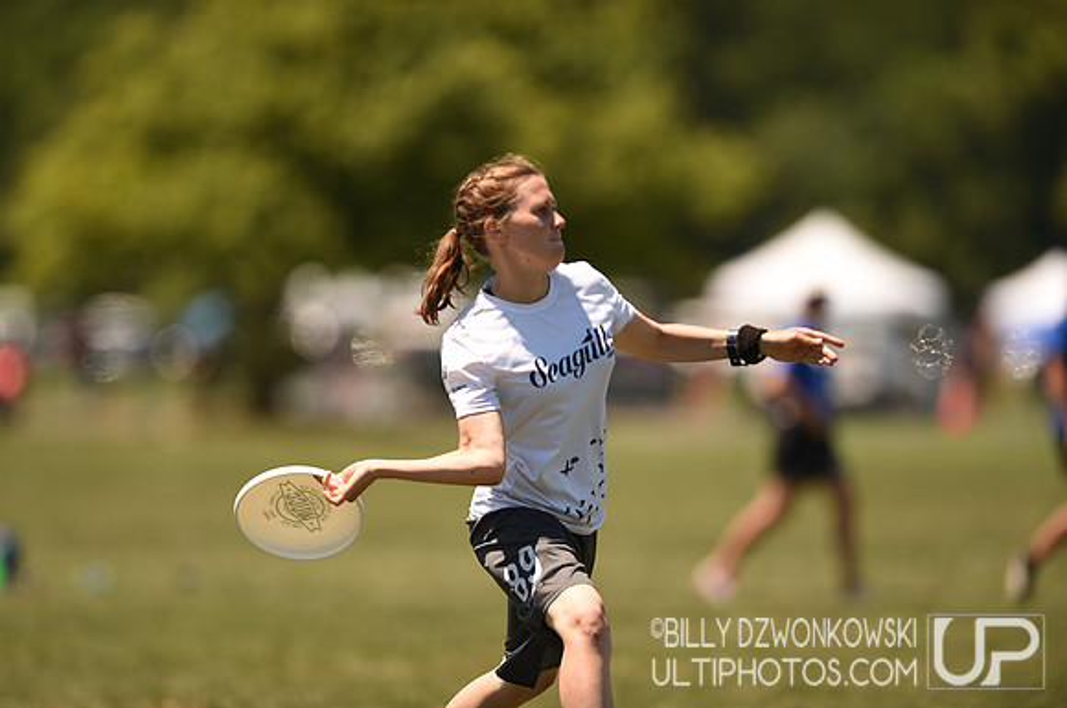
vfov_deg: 3.4
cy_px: 354
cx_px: 534
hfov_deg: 5.2
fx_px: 11839
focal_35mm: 400
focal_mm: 400
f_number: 2.8
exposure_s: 1/1600
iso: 100
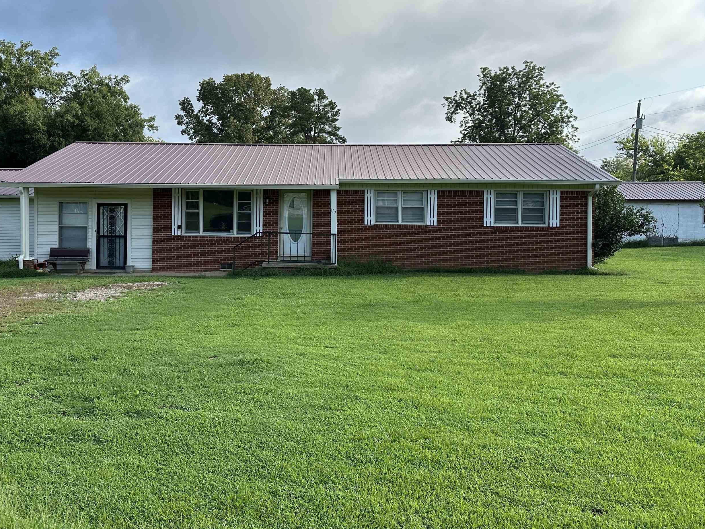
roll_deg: -0.2
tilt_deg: -0.9
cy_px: 215
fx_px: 611
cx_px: 282
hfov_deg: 59.5
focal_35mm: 30
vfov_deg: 46.6
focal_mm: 6.86
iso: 80
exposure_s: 1/3058
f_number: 1.78
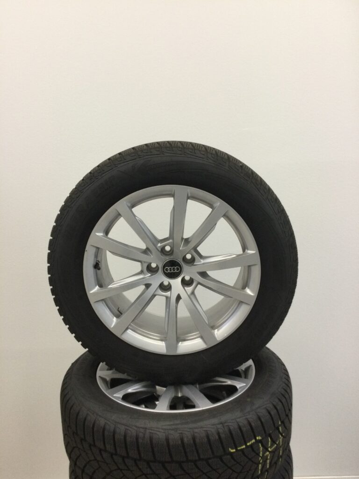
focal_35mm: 31
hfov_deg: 45.4
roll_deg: +3.1
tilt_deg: -11.2
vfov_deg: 58.4
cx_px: 180
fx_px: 429
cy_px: 240
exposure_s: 1/33
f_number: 2.4
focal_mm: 3.3
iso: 100
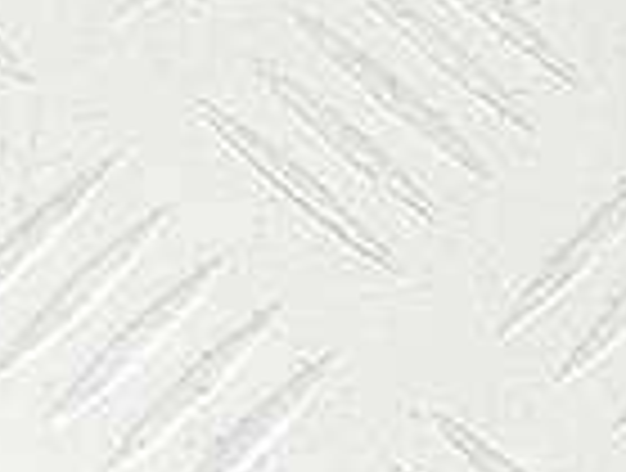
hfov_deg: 8.5
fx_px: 3463
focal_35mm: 191
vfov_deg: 7.0
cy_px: 1425
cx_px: -1297
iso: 50
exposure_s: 1/50
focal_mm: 4.2
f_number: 1.7
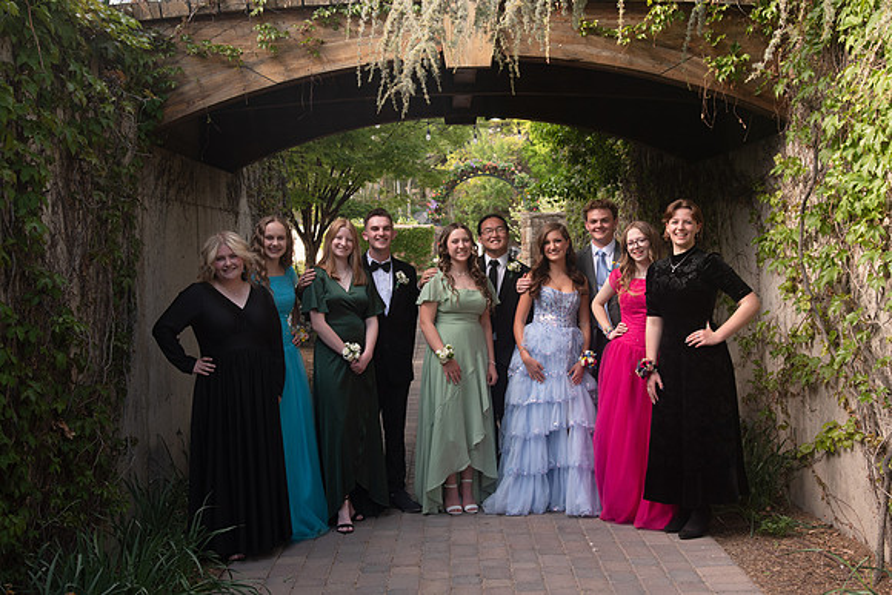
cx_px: 463
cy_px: 309
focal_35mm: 48
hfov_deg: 41.3
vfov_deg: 28.2
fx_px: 1183
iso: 400
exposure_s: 1/125
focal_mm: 46
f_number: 6.3
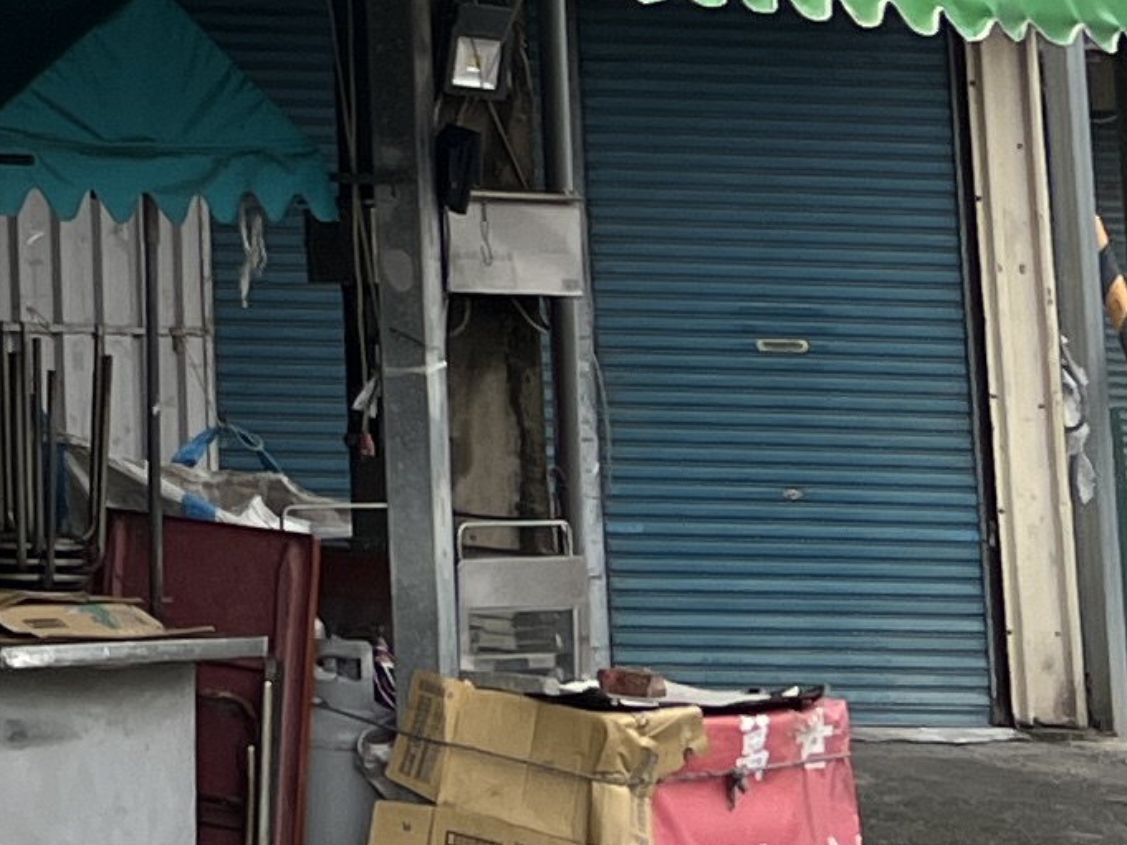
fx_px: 5015
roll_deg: -0.5
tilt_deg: +12.0
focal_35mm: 154
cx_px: -1400
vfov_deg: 9.2
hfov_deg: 11.1
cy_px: -625
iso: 50
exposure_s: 1/1009
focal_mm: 5.7
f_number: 1.5
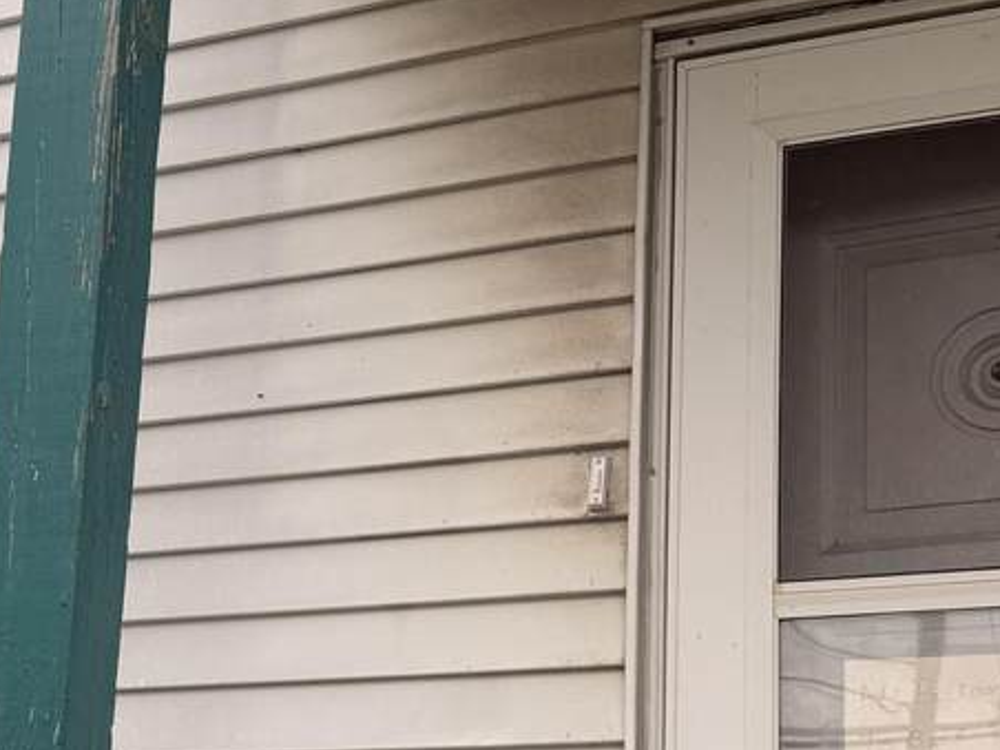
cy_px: 728
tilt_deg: +11.1
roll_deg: -3.0
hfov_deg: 28.1
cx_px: 230
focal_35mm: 68
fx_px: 1964
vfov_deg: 21.0
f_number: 1.78
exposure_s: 1/491
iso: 80
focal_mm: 6.76
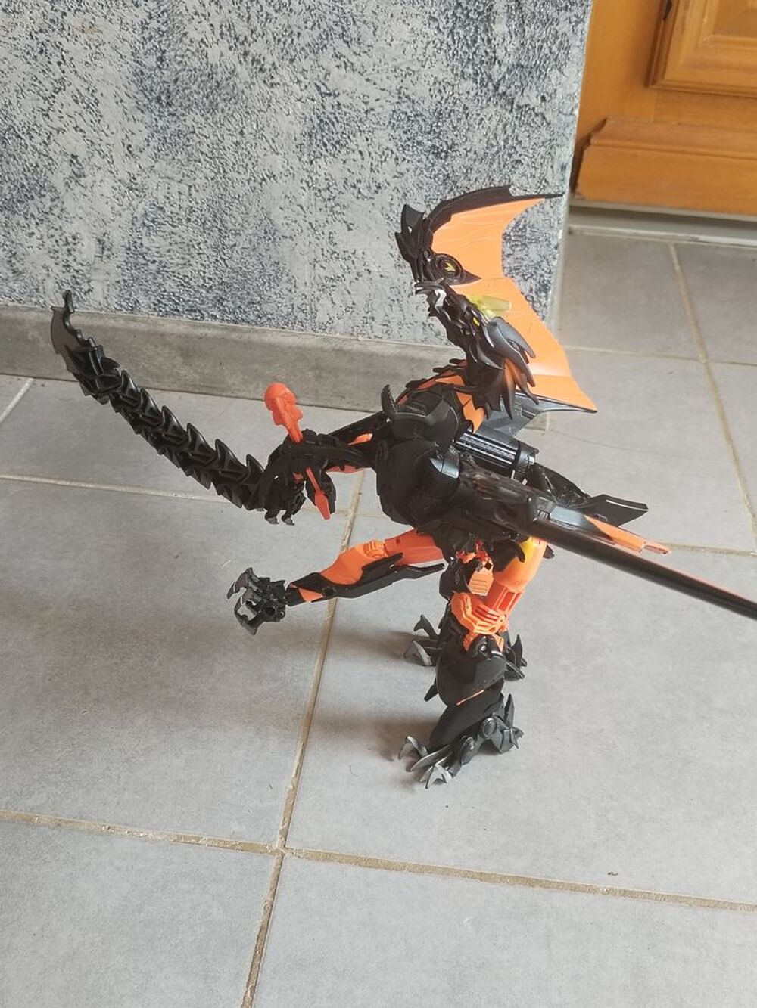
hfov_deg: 39.7
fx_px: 1050
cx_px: 378
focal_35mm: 36
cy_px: 504
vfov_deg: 51.4
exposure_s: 1/50
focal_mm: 4.75
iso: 159
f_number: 1.8
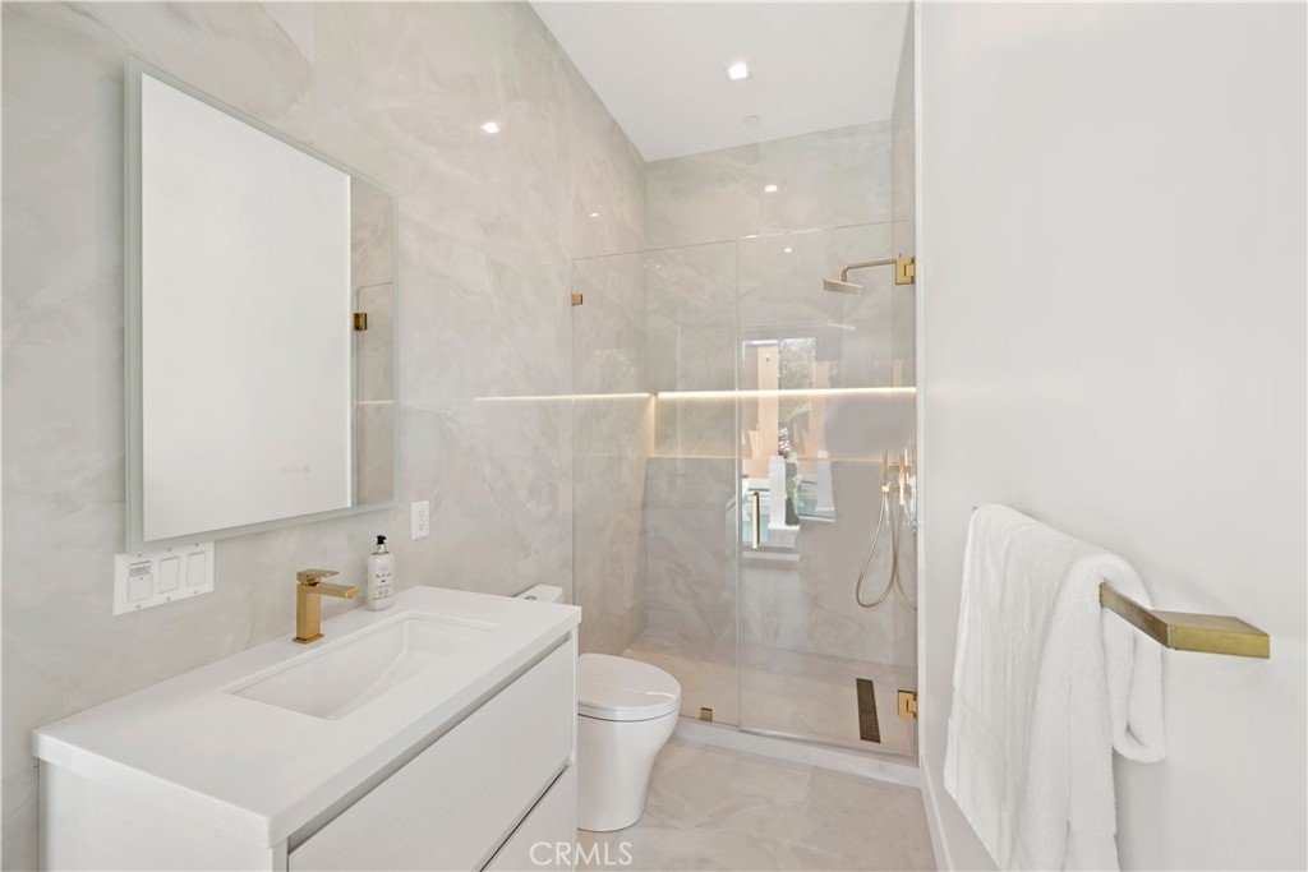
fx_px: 509
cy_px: 436
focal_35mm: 14
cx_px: 654
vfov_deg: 81.2
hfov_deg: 104.2
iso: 100
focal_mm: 14
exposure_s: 1/8
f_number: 8
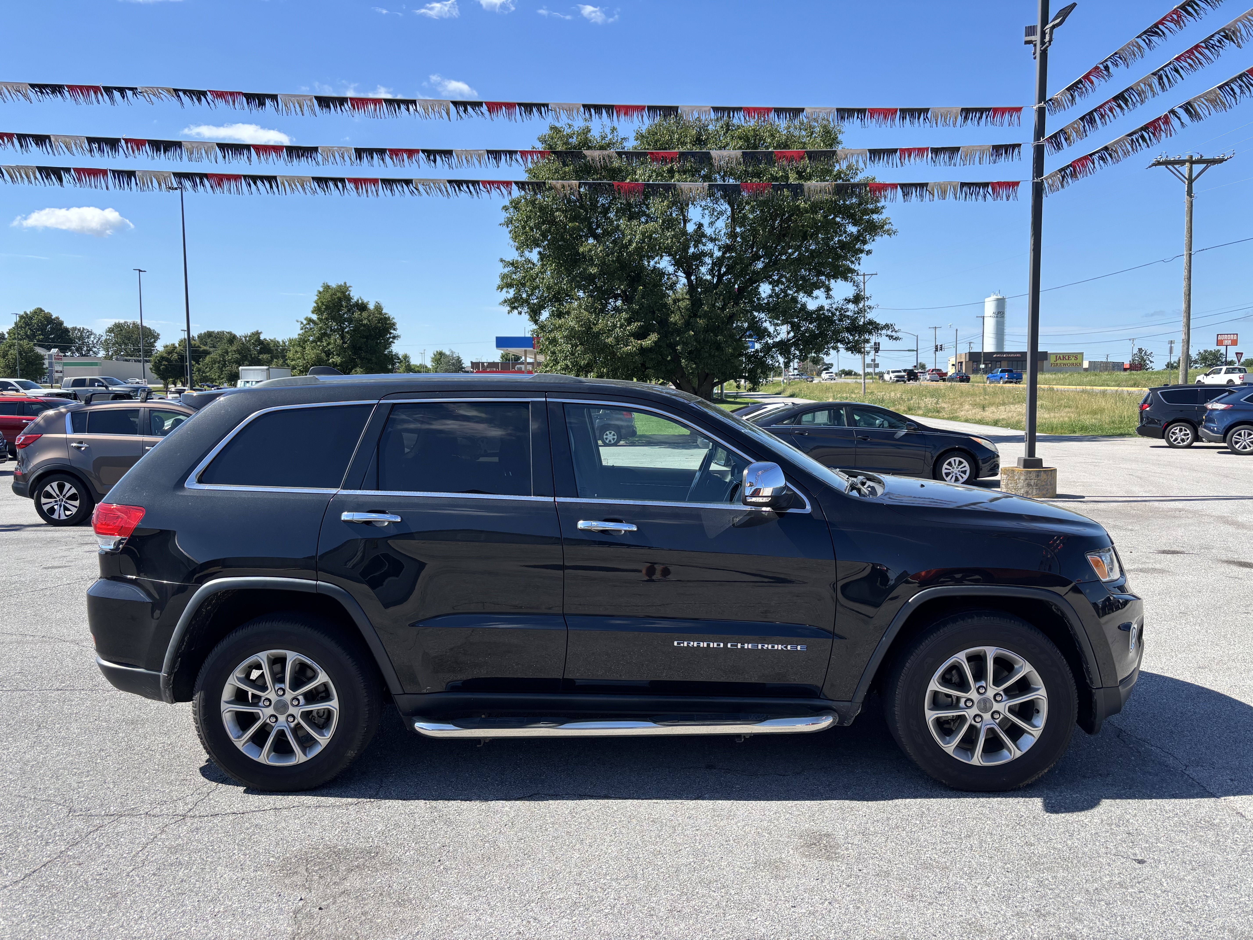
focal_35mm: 26
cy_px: 470
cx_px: 626
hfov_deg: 67.3
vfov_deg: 53.1
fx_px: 941
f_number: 1.6
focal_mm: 5.96
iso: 50
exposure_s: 1/1984
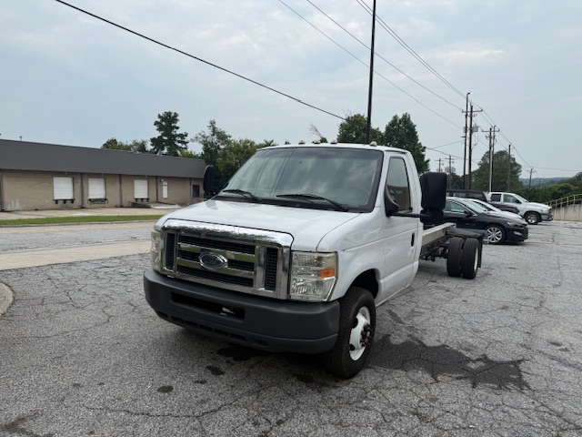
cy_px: 218
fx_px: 404
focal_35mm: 24
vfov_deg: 56.8
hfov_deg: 71.6
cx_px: 291
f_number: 1.78
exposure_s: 1/3953
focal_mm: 6.76
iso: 80
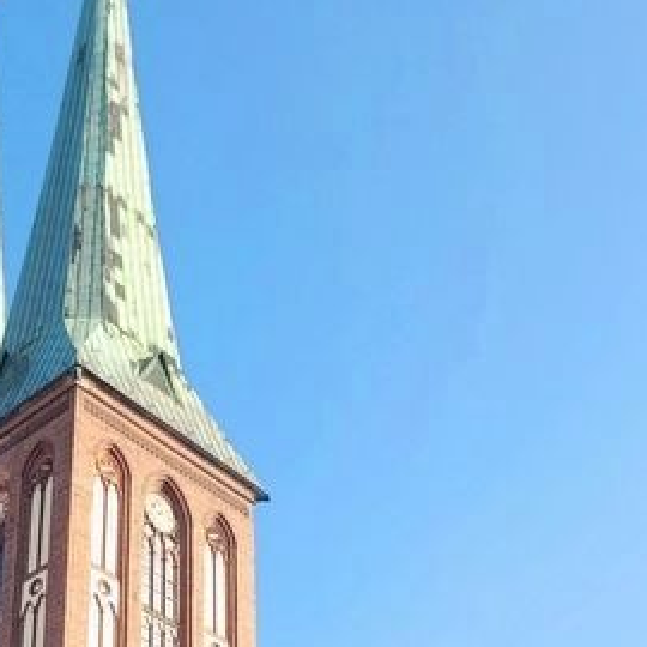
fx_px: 1438
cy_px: 707
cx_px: 189
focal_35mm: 68
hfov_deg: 25.2
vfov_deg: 23.8
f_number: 1.8
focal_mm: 5.4
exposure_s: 1/726
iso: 40
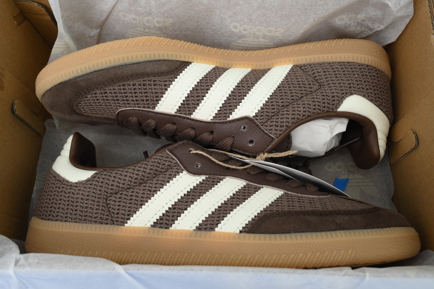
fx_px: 386
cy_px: 144
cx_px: 217
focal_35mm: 32
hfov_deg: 58.7
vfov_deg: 41.1
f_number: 10
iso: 400
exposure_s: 1/100
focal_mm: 32
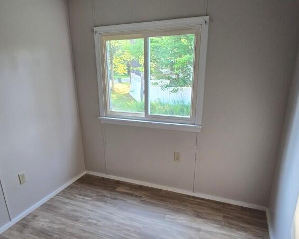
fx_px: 204
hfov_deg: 72.5
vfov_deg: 60.4
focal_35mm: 23
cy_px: 142
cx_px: 139
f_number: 2.2
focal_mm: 2.2
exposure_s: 1/100
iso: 200
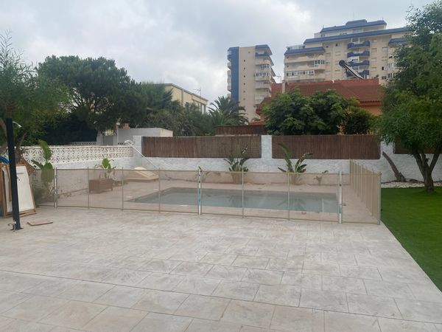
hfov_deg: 67.3
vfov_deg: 53.1
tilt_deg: -2.6
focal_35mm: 26
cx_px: 221
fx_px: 332
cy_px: 166
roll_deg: -0.2
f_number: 1.8
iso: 32
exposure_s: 1/3610
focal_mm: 4.25
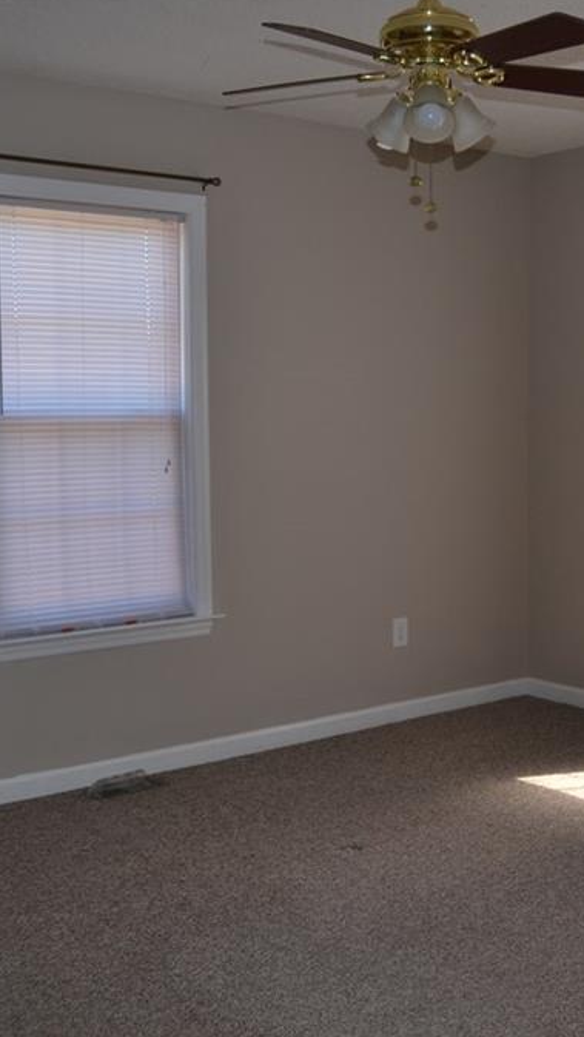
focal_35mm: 43
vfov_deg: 47.3
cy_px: 515
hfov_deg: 27.4
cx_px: 431
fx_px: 1183
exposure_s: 1/125
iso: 140
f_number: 4
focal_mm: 18
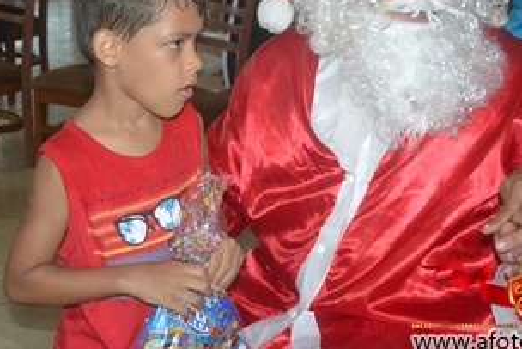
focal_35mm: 69
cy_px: 113
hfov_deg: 29.3
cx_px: 268
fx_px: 997
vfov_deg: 19.8
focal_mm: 31
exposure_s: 1/60
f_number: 4
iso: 3200
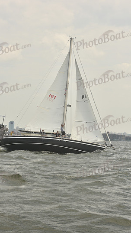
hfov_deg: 15.3
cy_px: 108
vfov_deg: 26.8
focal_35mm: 79
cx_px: 53
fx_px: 487
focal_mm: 70
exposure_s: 1/800
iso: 250
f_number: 9
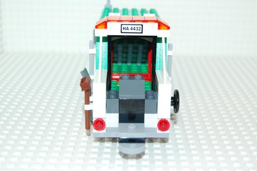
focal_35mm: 63
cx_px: 132
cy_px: 75
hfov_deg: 31.9
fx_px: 449
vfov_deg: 21.5
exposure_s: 1/60
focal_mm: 34
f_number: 4.5
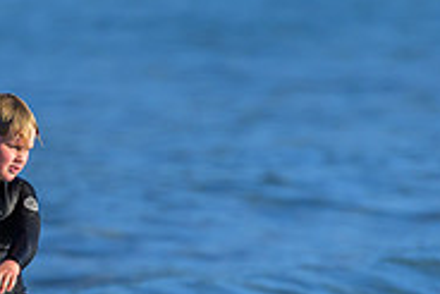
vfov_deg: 0.5
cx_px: 191
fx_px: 30897
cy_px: 365
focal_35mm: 2526
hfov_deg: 0.8
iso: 250
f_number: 6.3
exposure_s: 1/1000
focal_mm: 800
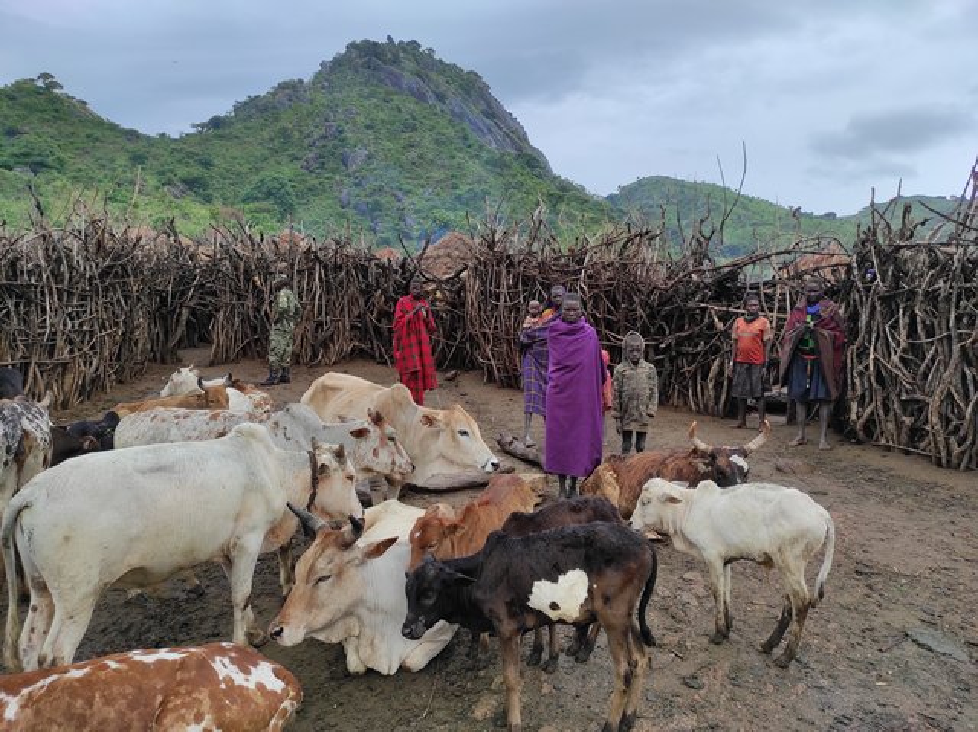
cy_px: 366
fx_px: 706
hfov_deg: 69.4
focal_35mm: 25
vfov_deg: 54.8
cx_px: 489
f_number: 1.89
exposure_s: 1/1307
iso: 100
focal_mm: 5.43
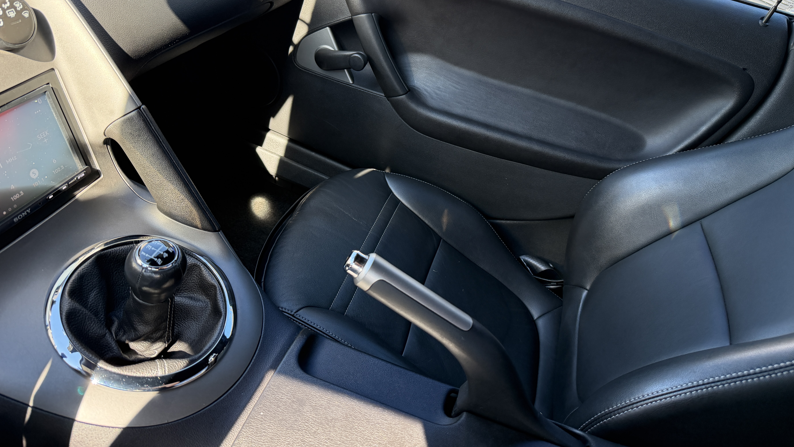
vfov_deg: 42.4
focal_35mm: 27
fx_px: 568
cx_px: 402
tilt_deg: -31.8
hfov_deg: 69.9
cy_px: 153
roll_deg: -21.9
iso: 200
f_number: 1.78
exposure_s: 1/156
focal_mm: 6.76
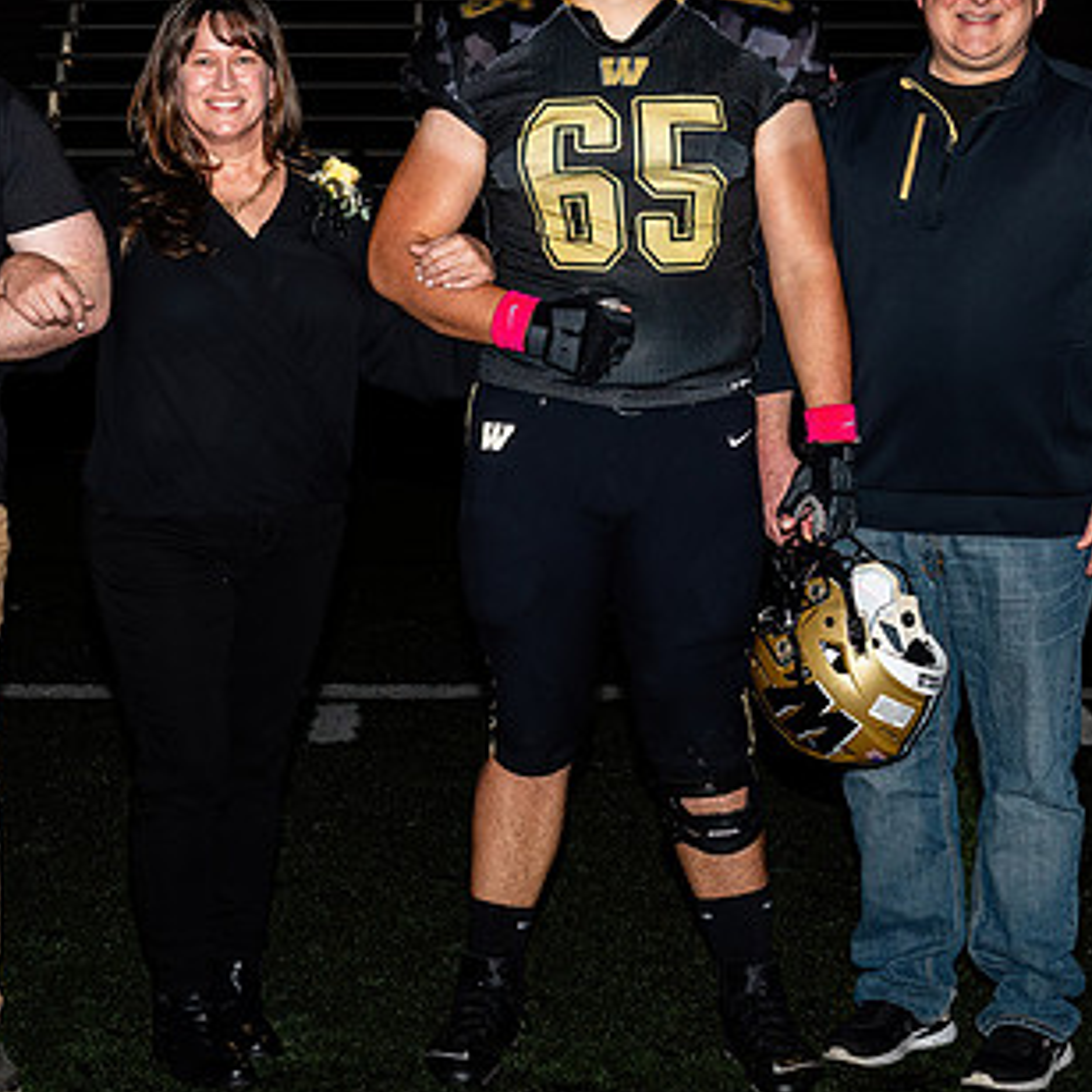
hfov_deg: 17.4
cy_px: 504
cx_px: 401
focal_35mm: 100
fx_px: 3569
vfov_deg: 17.4
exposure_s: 1/200
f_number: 5
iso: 320
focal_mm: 36
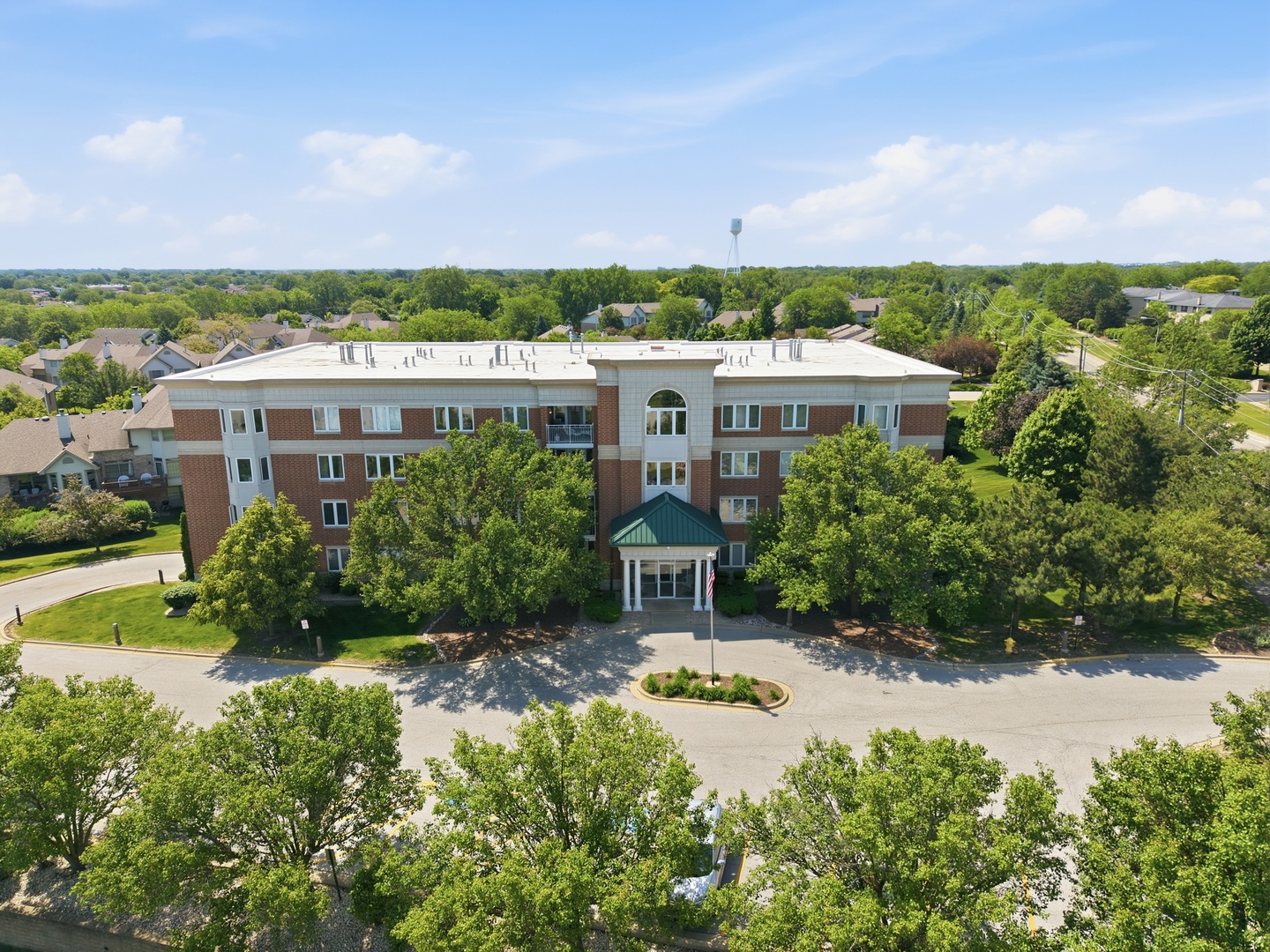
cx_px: 635
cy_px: 476
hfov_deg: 71.6
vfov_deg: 56.8
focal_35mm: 24
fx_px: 881
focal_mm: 8.7
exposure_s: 1/6400
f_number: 1.8
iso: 330
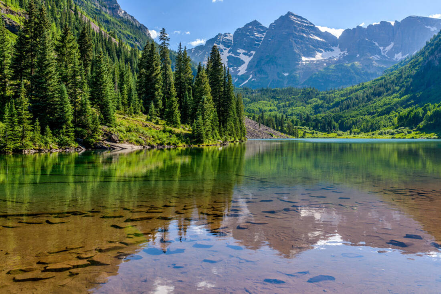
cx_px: 220
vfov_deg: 37.8
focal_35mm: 35
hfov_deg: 54.4
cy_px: 147
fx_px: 429
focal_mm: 35
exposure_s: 1/250
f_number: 5.6
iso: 100
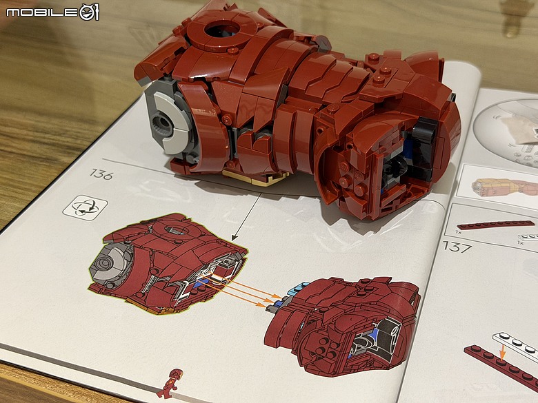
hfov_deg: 39.7
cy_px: 202
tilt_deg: -36.9
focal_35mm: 48
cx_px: 269
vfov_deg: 30.3
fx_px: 746
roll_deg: +1.1
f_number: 1.78
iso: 250
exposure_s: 1/60
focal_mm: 6.76
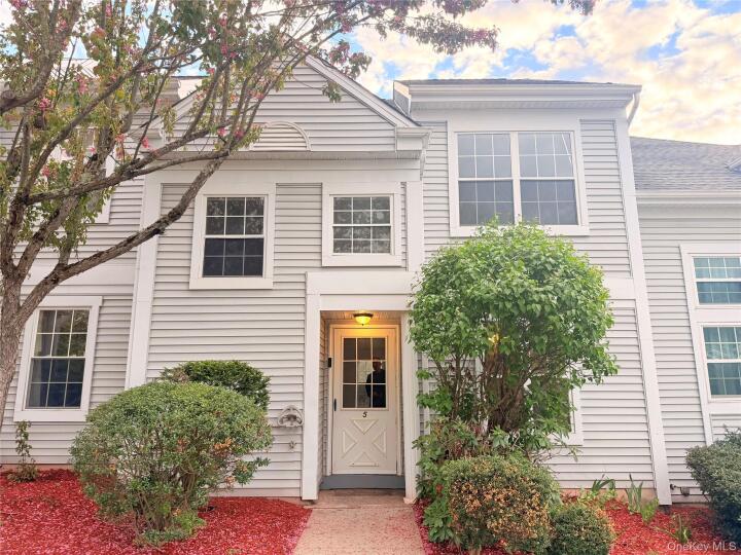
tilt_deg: +11.0
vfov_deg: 56.8
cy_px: 278
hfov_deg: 71.6
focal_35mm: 24
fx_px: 514
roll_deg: +0.5
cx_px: 370
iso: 100
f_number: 1.78
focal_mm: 6.76
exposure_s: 1/435
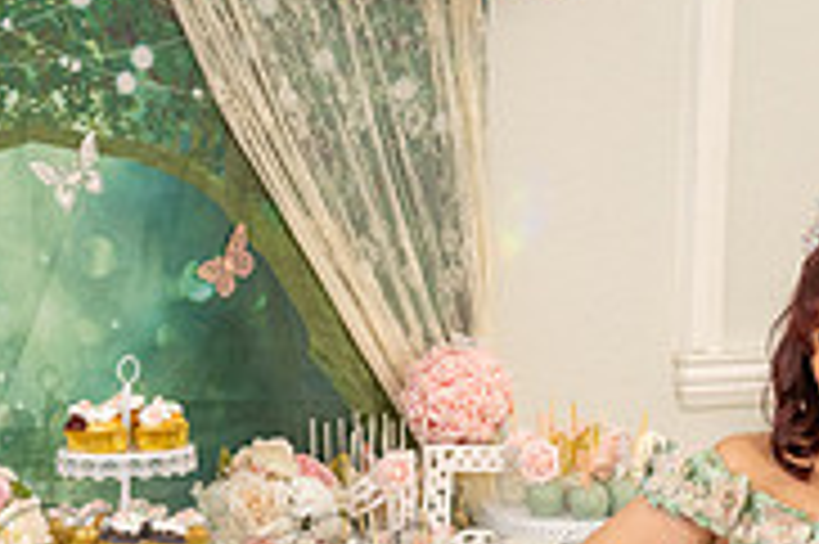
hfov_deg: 20.6
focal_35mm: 99
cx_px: 306
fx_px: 2250
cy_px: 587
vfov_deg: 13.5
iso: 500
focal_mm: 31
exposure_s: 1/160
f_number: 4.5
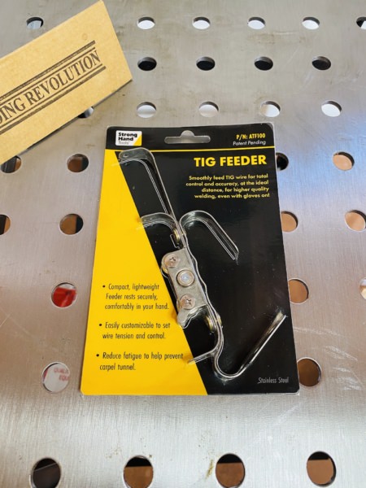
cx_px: 183
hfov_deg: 53.1
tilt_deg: -66.1
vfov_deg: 67.3
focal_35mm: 26
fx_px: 367
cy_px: 244
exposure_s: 1/50
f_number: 1.8
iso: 100
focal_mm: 4.25
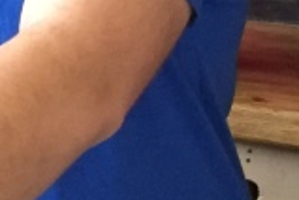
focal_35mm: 228
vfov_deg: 6.0
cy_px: 145
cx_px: 150
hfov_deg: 9.0
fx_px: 1894
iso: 250
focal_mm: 4.15
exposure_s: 1/30
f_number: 2.2
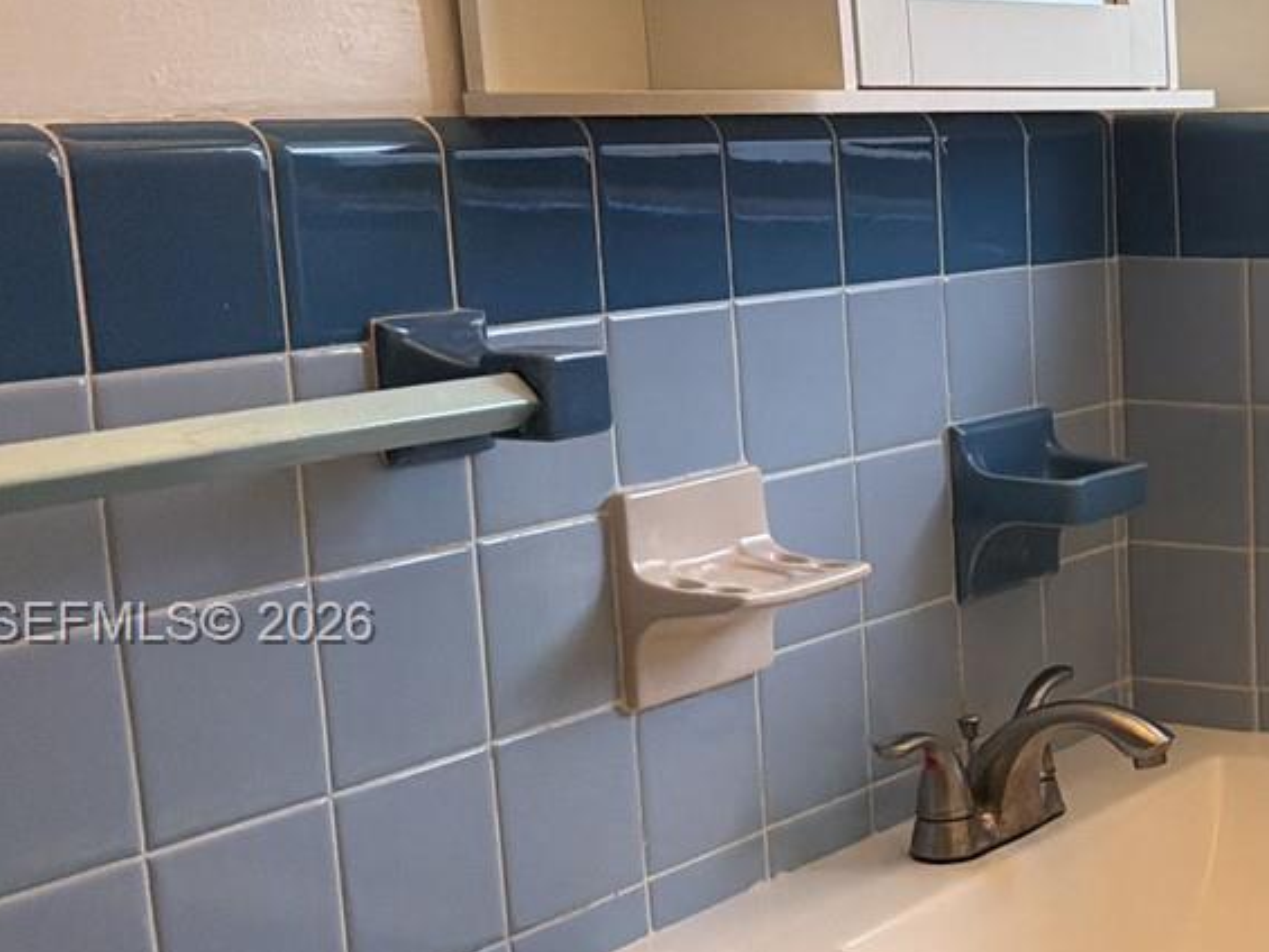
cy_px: 626
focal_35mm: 68
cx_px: 1471
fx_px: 2493
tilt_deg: -12.2
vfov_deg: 21.5
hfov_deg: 25.9
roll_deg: +1.0
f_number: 1.78
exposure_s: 1/333
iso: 400
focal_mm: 6.76
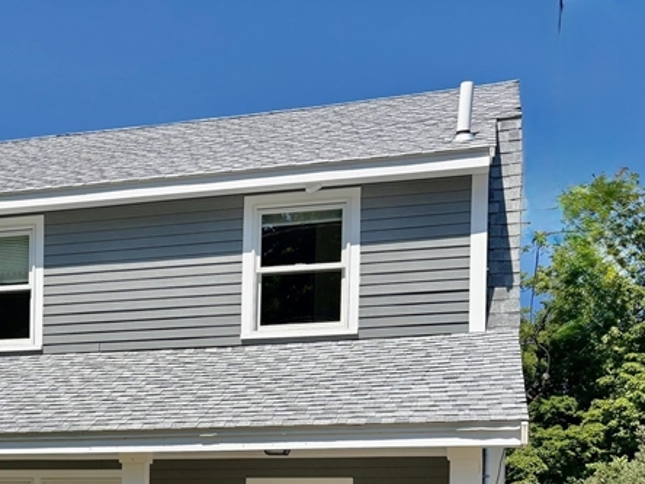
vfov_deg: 22.8
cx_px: 84
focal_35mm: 60
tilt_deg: +0.9
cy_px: 551
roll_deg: -0.5
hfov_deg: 30.9
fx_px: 1118
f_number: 1.6
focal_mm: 5.96
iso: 50
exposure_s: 1/4329
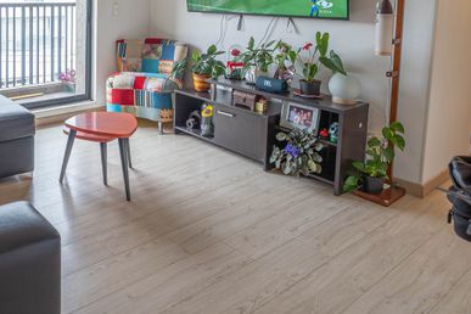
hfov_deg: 55.5
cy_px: 33
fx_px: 406
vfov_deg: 39.4
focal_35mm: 31
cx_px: 87
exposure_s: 1/200
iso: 1250
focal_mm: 16
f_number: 4
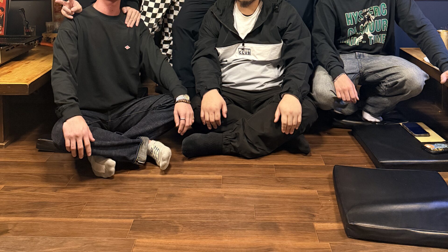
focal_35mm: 35
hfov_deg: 56.6
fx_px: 416
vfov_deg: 30.1
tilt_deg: -3.1
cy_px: -28
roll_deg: -0.1
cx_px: 224
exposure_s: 1/60
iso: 400
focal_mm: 6.76
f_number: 1.78
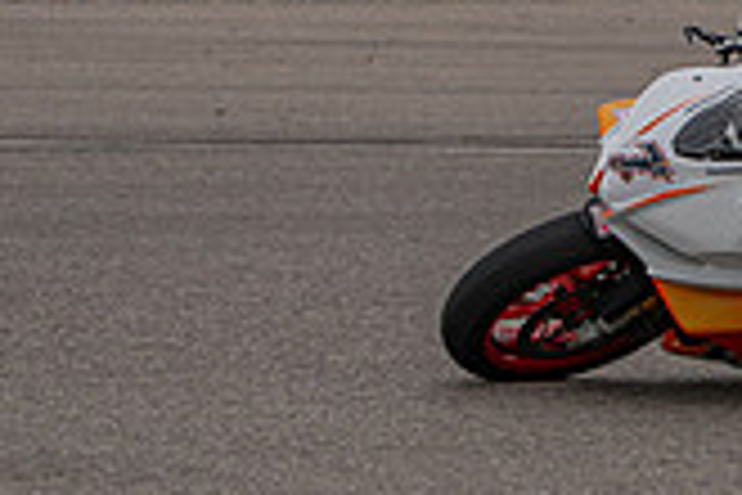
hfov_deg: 5.6
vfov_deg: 3.8
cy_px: 145
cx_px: 905
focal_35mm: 363
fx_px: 7481
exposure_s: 1/1250
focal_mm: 70
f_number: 2.8
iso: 64
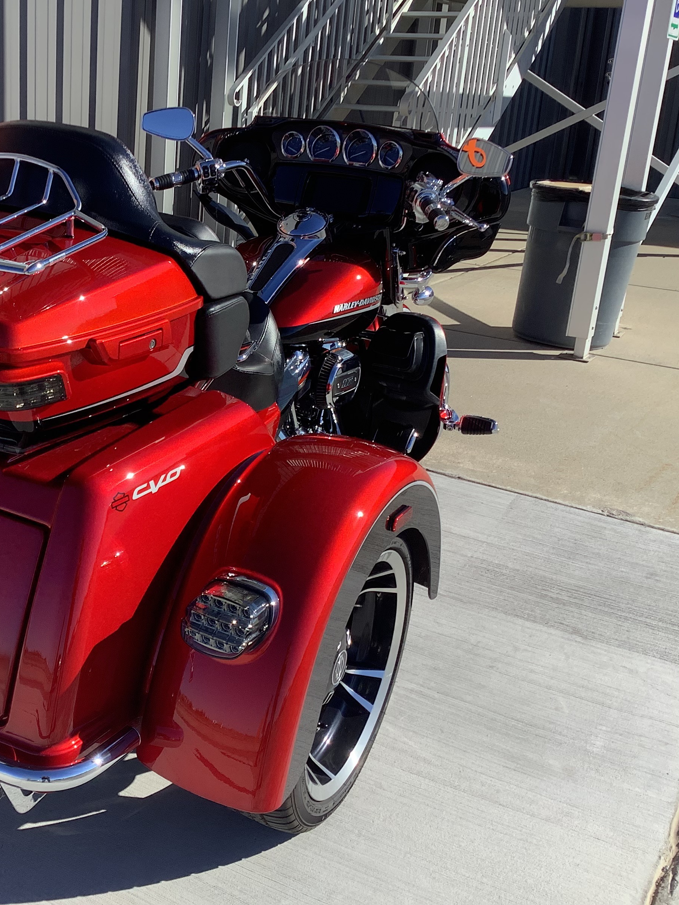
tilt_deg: -20.0
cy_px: 446
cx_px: 130
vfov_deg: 44.8
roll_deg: -3.5
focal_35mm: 42
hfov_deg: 33.3
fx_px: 1098
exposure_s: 1/867
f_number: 2.4
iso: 25
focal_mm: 3.3
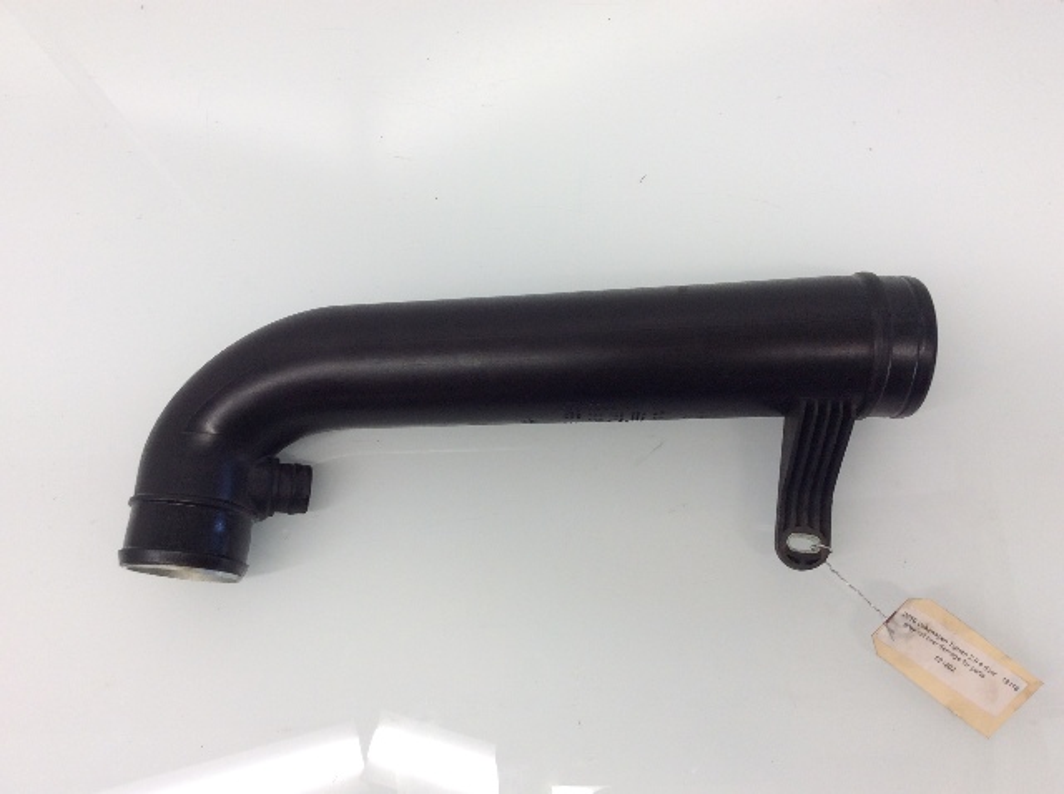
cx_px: 532
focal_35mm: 32
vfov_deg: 44.1
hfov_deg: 56.9
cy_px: 397
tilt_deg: -77.2
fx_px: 982
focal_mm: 3.3
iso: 40
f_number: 2.4
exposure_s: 1/60
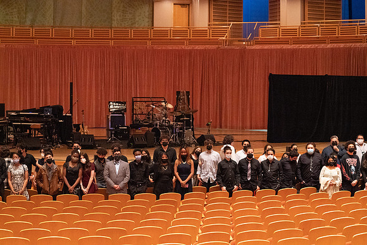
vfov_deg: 19.5
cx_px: 184
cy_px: 122
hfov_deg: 28.8
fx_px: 714
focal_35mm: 70
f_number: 4.5
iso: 20000
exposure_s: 1/160
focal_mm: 70
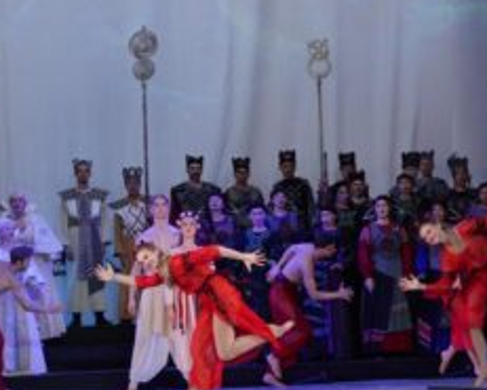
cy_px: 273
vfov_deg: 11.2
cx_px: 118
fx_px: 1990
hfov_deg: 13.9
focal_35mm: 138
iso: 500
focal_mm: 57
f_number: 4
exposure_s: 1/640
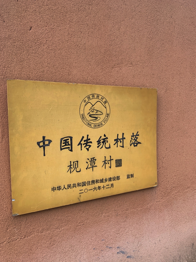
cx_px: 98
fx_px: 196
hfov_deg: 53.1
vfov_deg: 67.3
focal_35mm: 26
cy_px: 131
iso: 25
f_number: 1.8
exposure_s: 1/215
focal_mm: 4.25
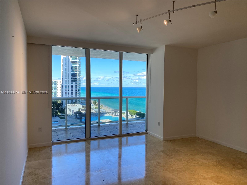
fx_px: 186
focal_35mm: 26
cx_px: 124
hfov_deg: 67.3
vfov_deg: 53.1
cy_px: 92
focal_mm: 4.25
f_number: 1.8
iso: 32
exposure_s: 1/167
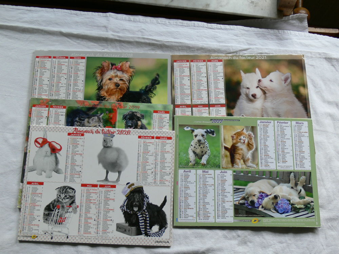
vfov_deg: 32.2
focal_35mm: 45
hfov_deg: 42.1
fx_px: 441
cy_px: 127
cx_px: 170
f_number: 3.2
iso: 80
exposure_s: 1/30
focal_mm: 9.2
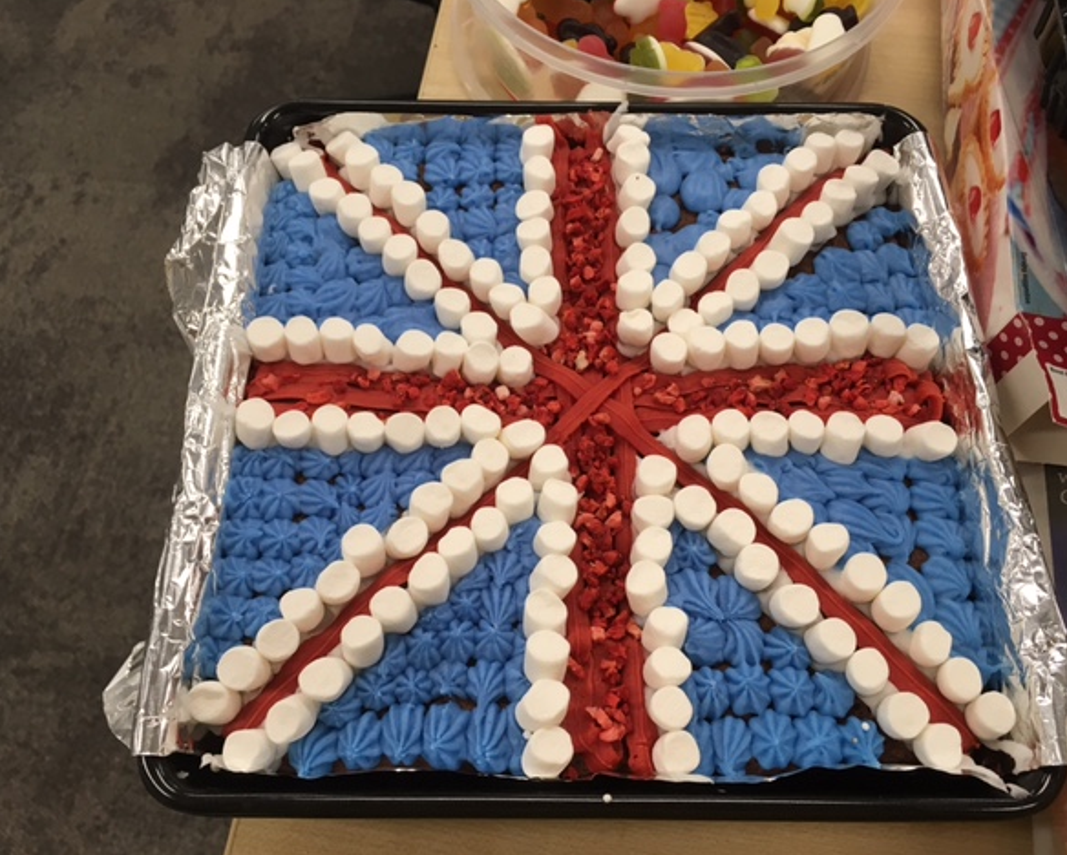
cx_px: 526
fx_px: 980
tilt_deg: -64.1
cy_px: 433
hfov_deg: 57.1
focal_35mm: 31
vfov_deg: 47.2
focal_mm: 4.15
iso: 40
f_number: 2.2
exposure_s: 1/33
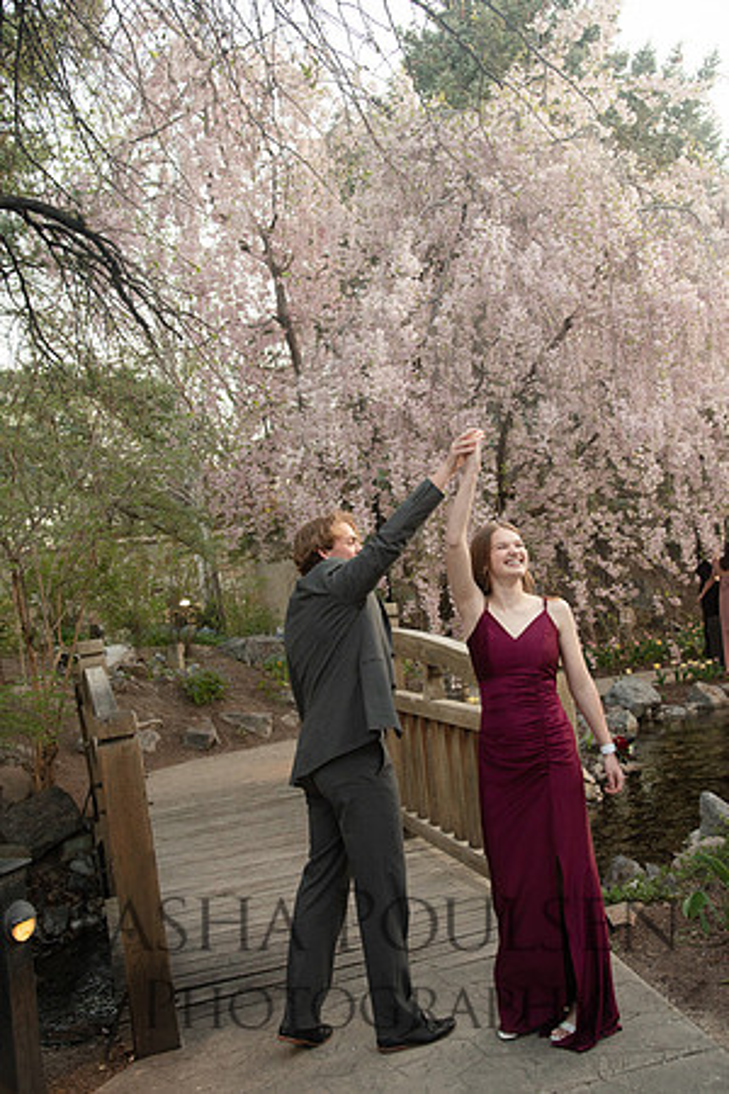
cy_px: 547
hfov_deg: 38.9
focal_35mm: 34
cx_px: 364
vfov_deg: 55.8
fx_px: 1033
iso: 800
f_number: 5.6
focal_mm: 34
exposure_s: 1/125
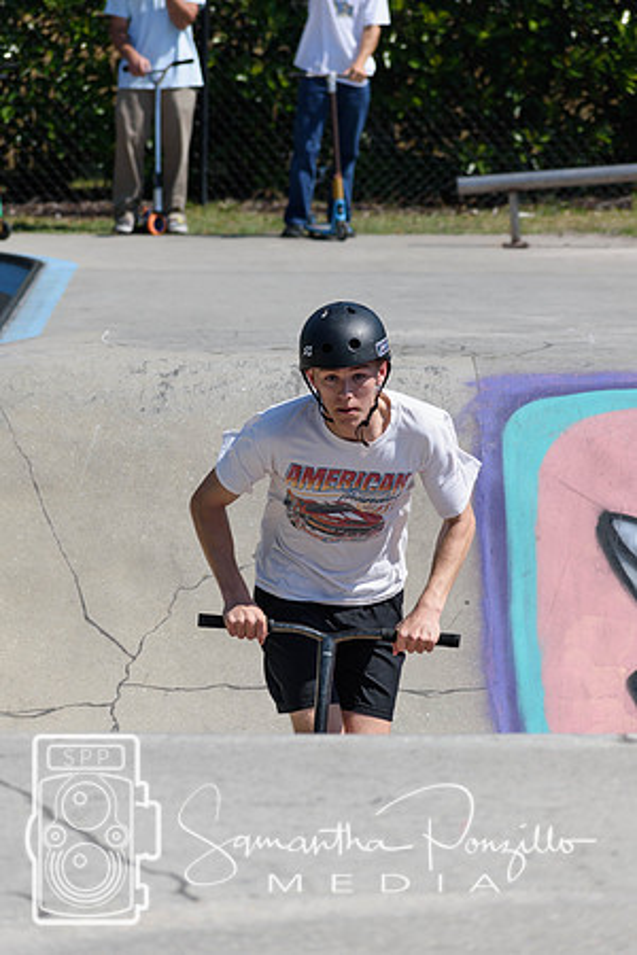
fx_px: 5374
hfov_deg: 6.8
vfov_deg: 10.2
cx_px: 318
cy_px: 478
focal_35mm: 202
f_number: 5.6
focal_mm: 135
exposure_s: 1/2000
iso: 250
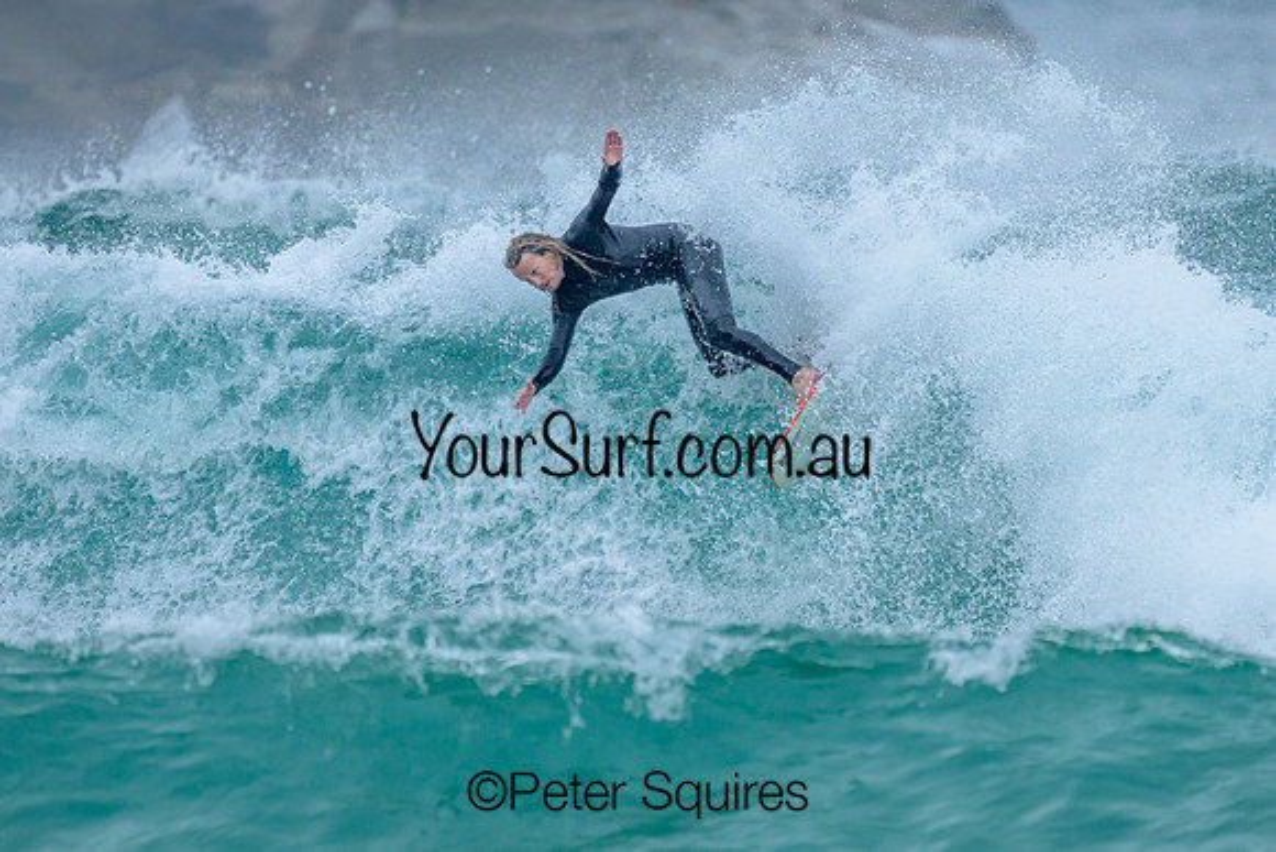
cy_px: 476
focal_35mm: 1100
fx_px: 38982
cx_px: 709
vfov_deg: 1.3
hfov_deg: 1.9
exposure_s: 1/3200
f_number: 6.3
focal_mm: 800
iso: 1100
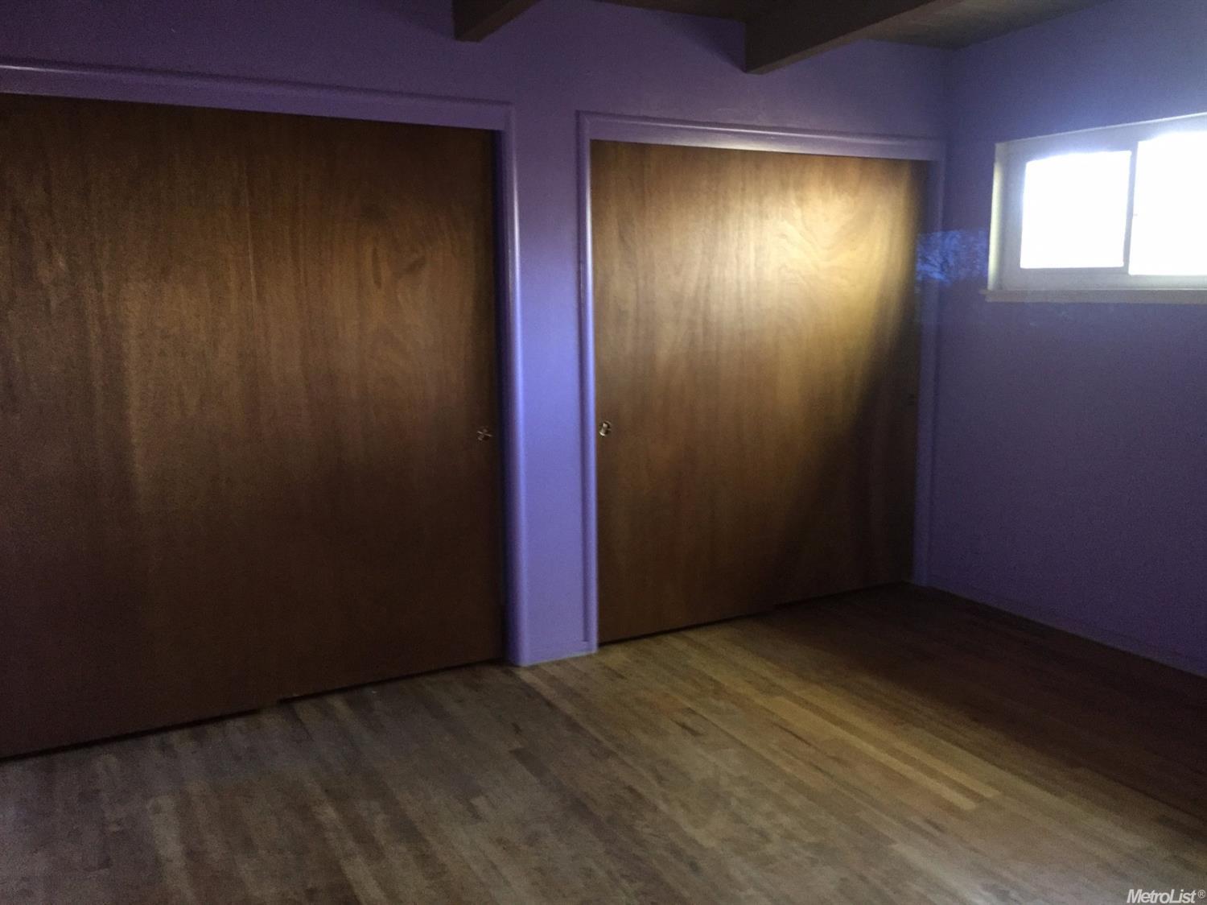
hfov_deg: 61.7
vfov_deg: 48.2
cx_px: 604
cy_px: 452
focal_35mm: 29
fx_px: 1011
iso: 320
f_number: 2.2
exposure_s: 1/16
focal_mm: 4.15
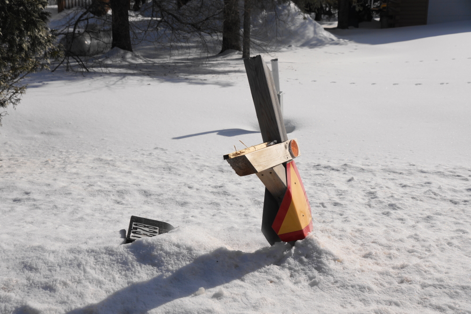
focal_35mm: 52
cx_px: 236
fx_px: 687
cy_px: 157
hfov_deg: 37.9
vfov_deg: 25.8
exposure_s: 1/320
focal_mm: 35
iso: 100
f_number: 8
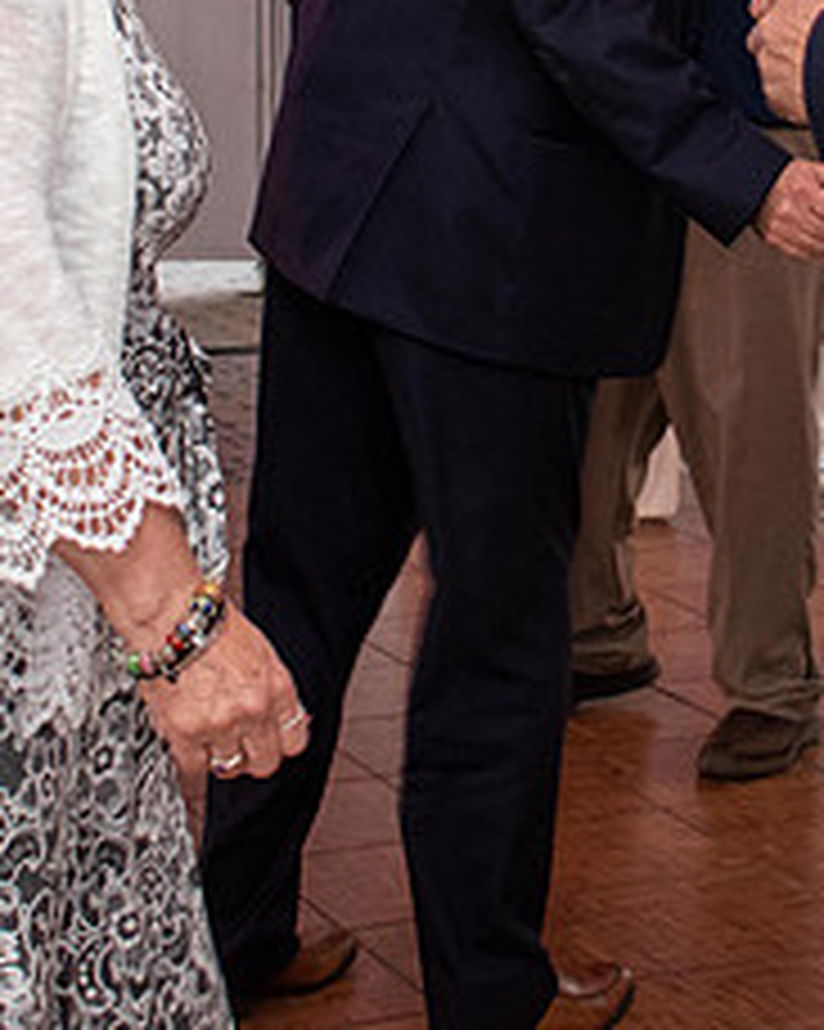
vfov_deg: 18.1
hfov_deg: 14.7
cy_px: 70
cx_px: 677
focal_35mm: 104
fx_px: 3172
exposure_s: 1/60
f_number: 4
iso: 1000
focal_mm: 24
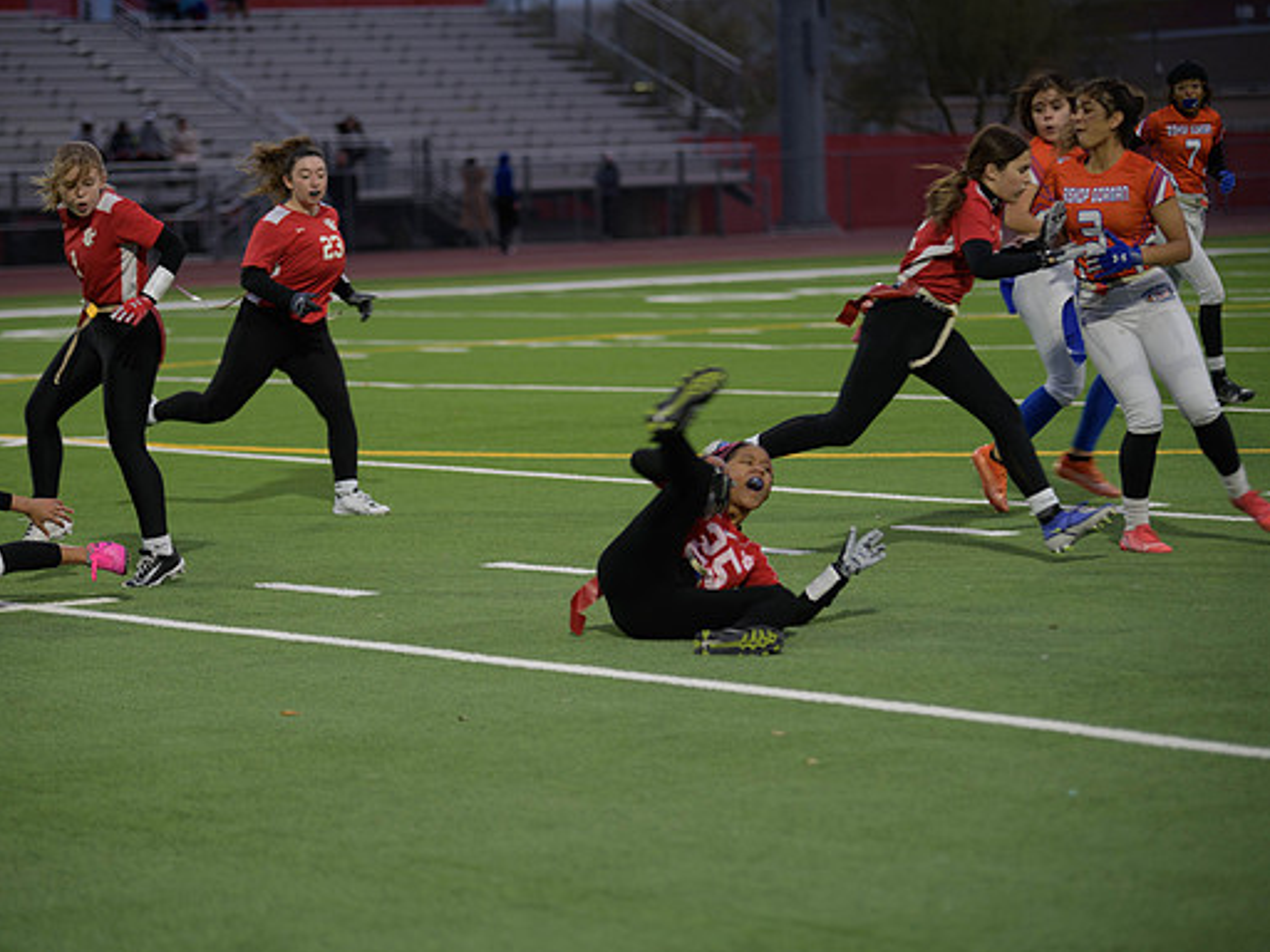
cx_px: 558
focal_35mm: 133
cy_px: 477
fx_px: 4880
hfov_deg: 14.8
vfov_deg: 11.1
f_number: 2.8
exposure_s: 1/200
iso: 360
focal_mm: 122
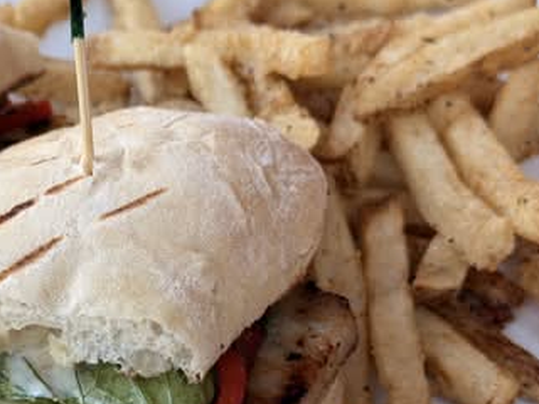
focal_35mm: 88
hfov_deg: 22.0
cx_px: 128
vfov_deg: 16.7
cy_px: 310
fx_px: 1370
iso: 80
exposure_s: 1/120
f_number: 1.78
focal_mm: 6.76
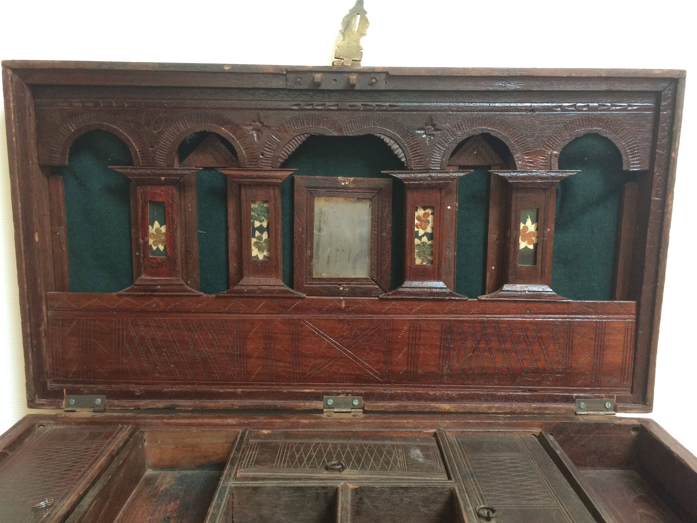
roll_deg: +0.0
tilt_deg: -10.4
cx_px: 348
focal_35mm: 29
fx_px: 584
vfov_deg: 48.2
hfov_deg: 61.7
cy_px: 262
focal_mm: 4.15
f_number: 2.2
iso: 160
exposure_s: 1/33
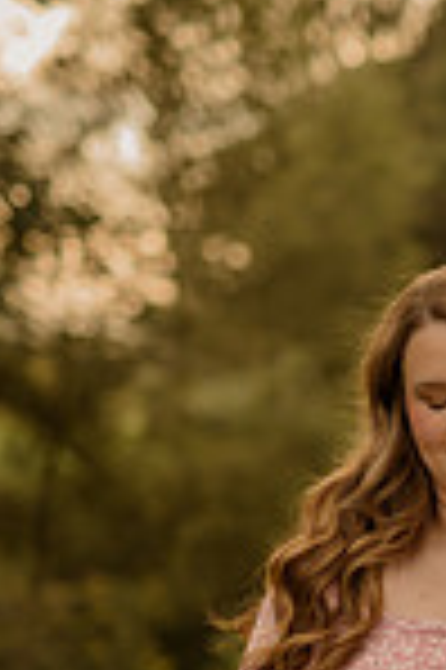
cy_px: 616
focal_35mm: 151
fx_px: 2812
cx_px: 554
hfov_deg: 8.9
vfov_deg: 13.5
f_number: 1.8
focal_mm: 50
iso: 125
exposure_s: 1/800
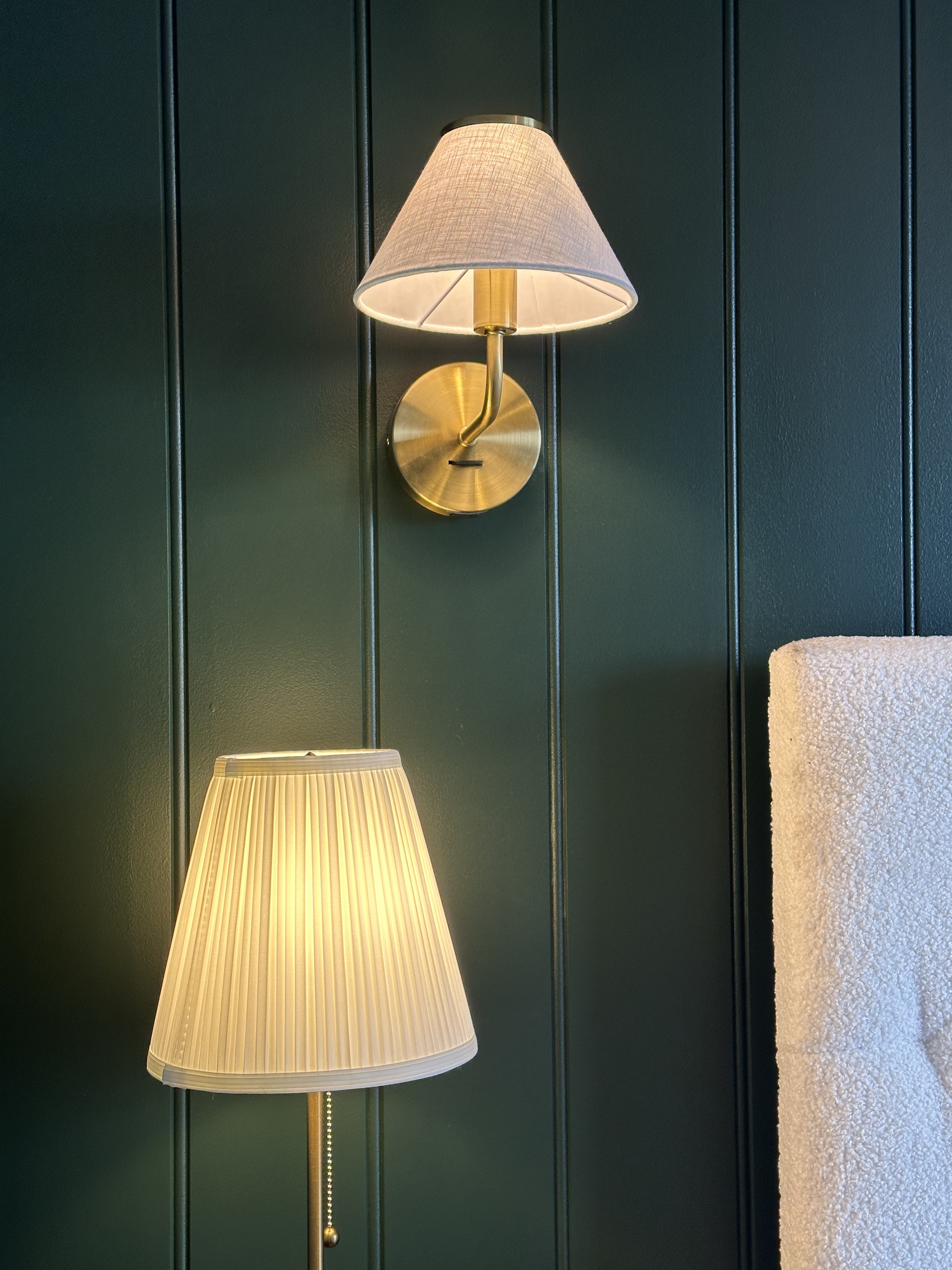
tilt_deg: +1.6
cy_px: 635
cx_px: 476
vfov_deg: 39.7
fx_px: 1760
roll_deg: -0.5
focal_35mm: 48
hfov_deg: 30.3
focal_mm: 6.86
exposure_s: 1/100
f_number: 1.78
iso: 125
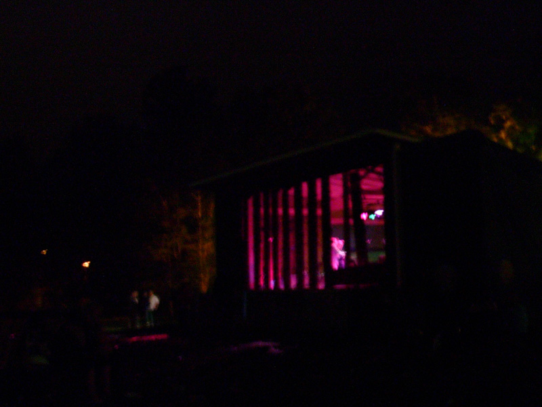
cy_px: 204
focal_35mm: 56
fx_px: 877
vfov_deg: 26.1
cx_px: 271
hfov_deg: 34.3
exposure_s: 1
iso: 200
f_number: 3.2
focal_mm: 8.4
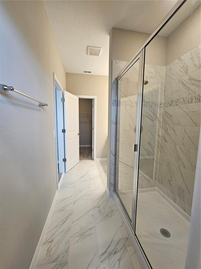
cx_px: 100
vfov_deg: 106.2
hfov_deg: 89.9
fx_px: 101
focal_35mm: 13
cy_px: 134
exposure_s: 1/60
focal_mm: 2.2
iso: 100
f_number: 2.2
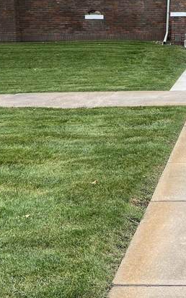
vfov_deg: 30.7
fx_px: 519
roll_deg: +0.4
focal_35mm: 64
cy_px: 33
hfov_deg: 19.5
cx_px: 204
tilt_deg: -1.7
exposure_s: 1/674
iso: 50
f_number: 1.5
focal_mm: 5.7
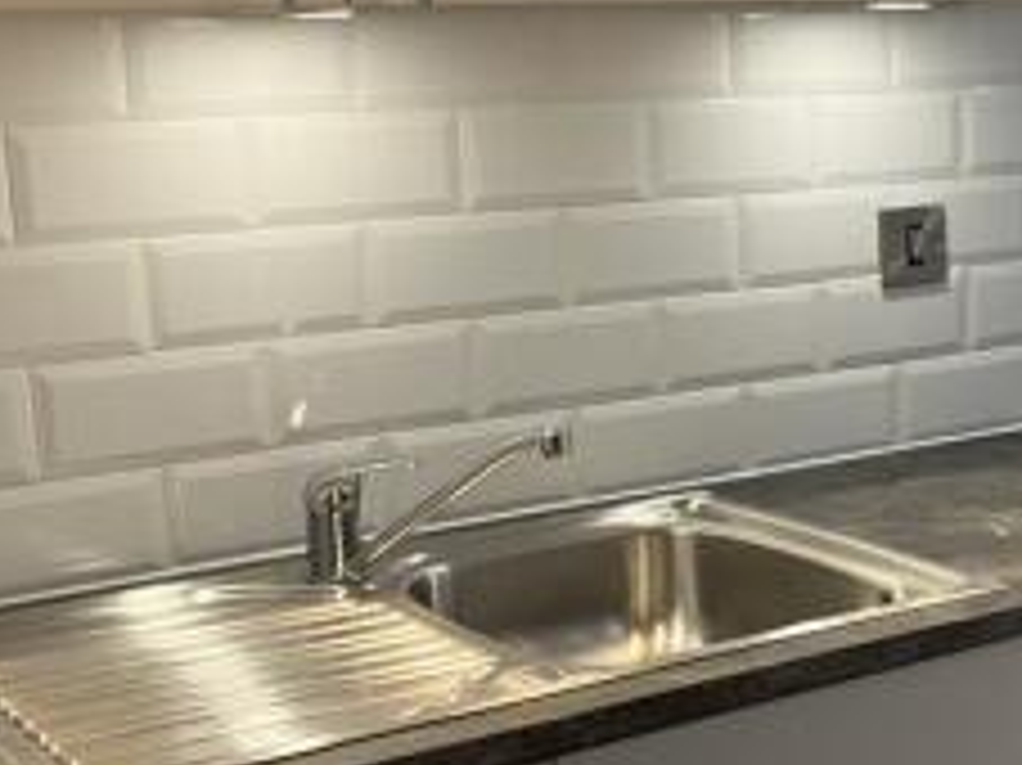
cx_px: 1006
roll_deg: +1.8
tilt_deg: -11.6
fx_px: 2125
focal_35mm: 72
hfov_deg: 25.8
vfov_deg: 20.4
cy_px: 421
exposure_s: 1/50
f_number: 1.8
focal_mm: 3.99
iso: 50
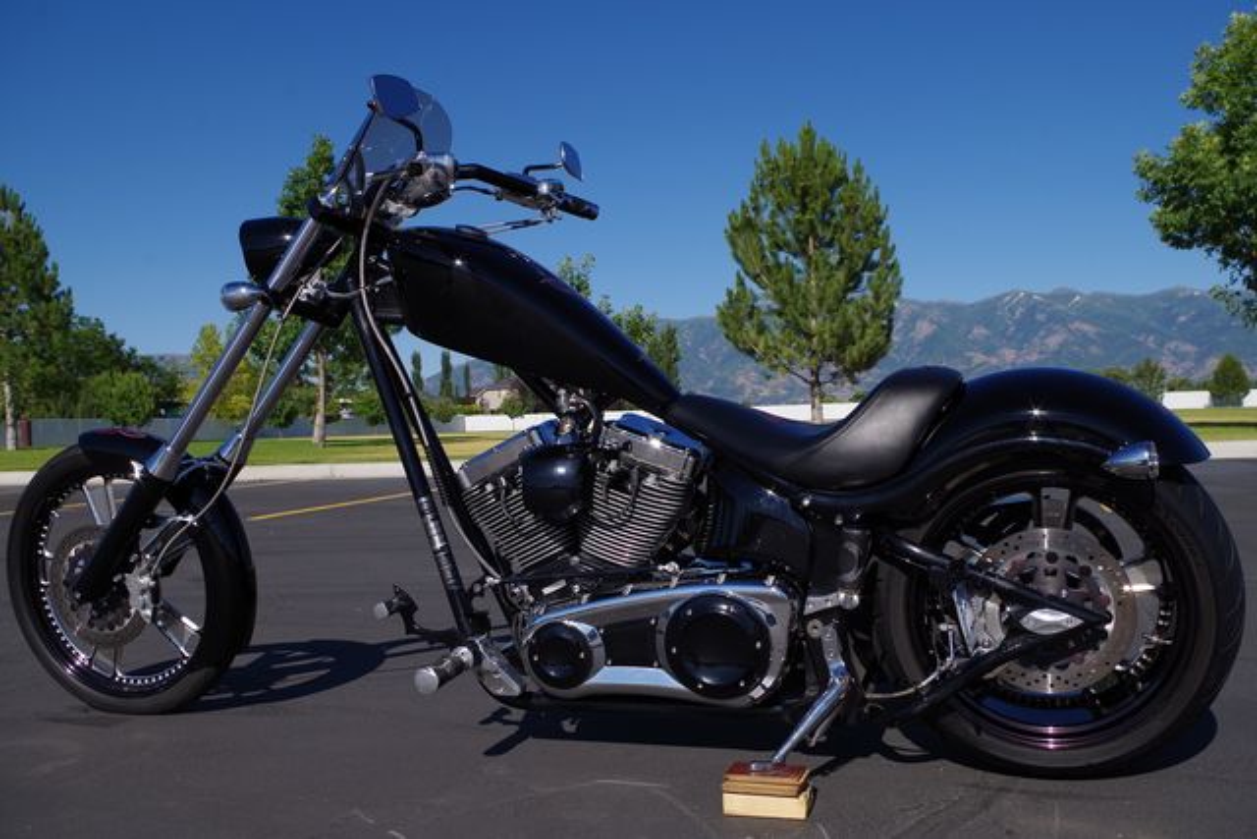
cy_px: 420
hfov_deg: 55.8
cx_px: 628
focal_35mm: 34
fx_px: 1187
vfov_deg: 38.9
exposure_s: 1/400
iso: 100
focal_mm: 23.13
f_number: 8
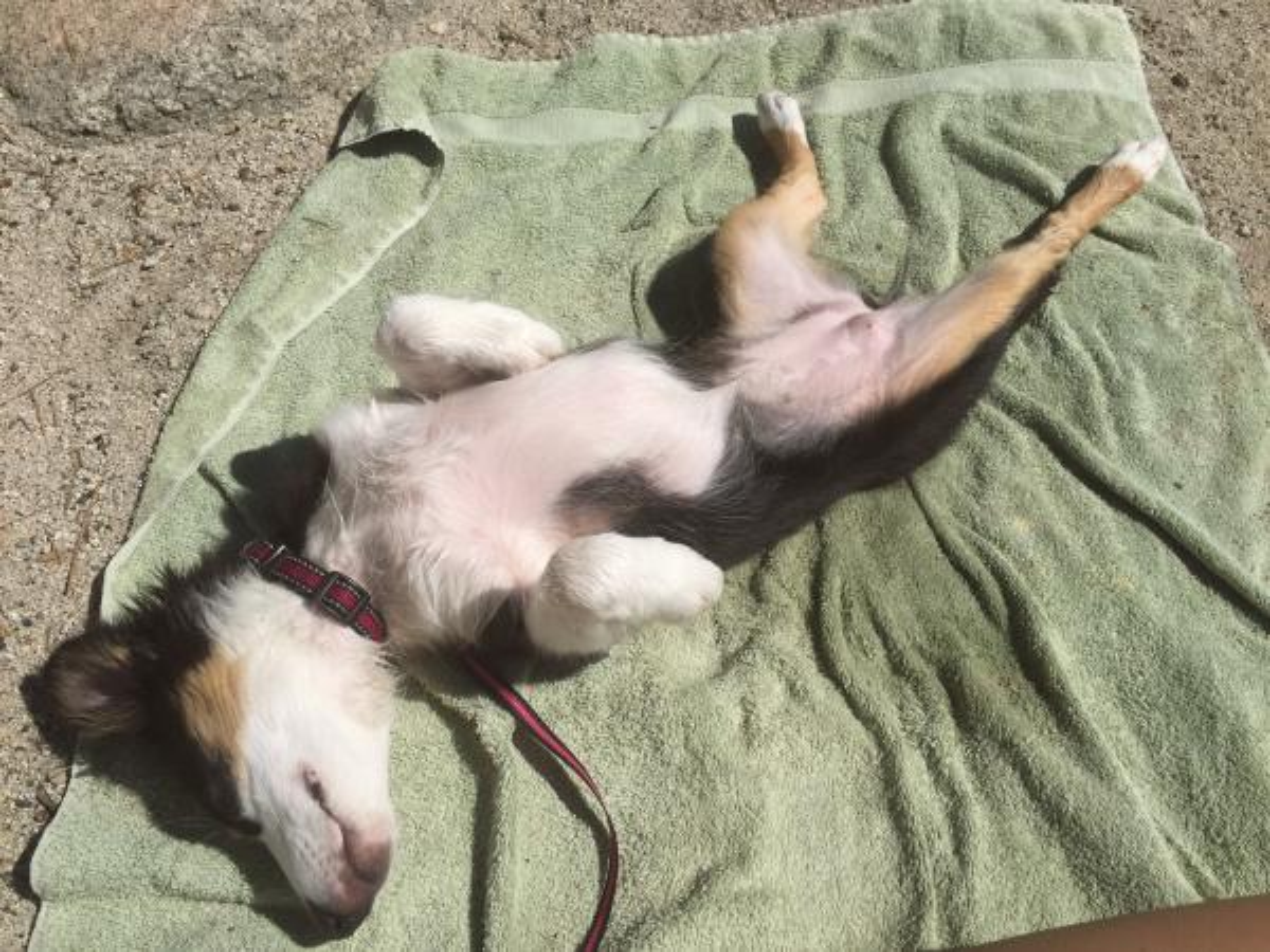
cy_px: 476
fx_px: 1064
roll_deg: -0.5
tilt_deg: -44.1
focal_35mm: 29
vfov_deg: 48.2
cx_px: 635
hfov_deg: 61.7
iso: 32
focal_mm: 4.15
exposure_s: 1/5650
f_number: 2.2
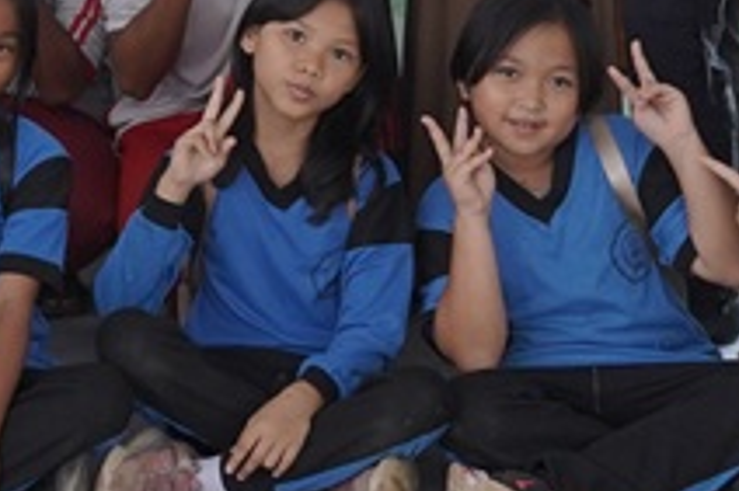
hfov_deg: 11.5
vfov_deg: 7.7
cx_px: -324
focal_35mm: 173
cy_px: -313
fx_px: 3545
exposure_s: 1/400
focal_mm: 30.5
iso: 500
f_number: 2.8
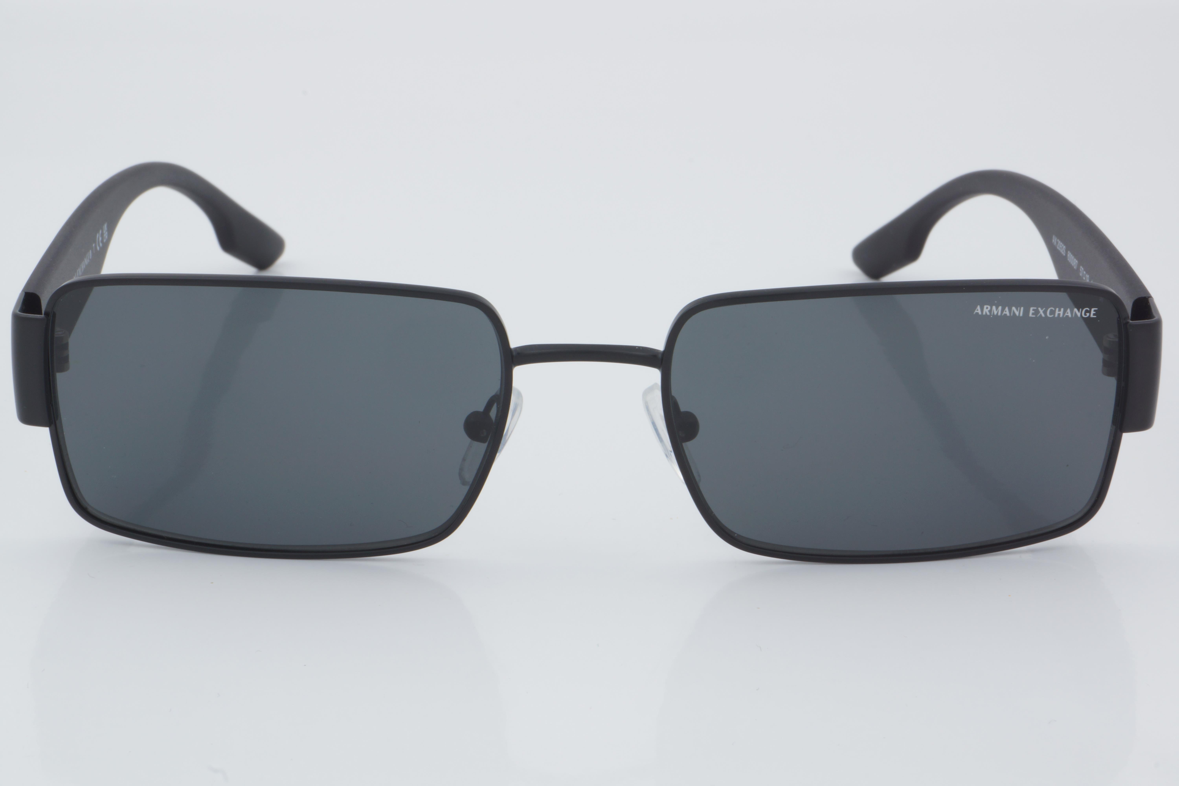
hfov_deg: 24.6
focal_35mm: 82
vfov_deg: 16.6
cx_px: 590
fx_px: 2702
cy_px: 393
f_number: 32
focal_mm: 55
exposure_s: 1/4
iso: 100
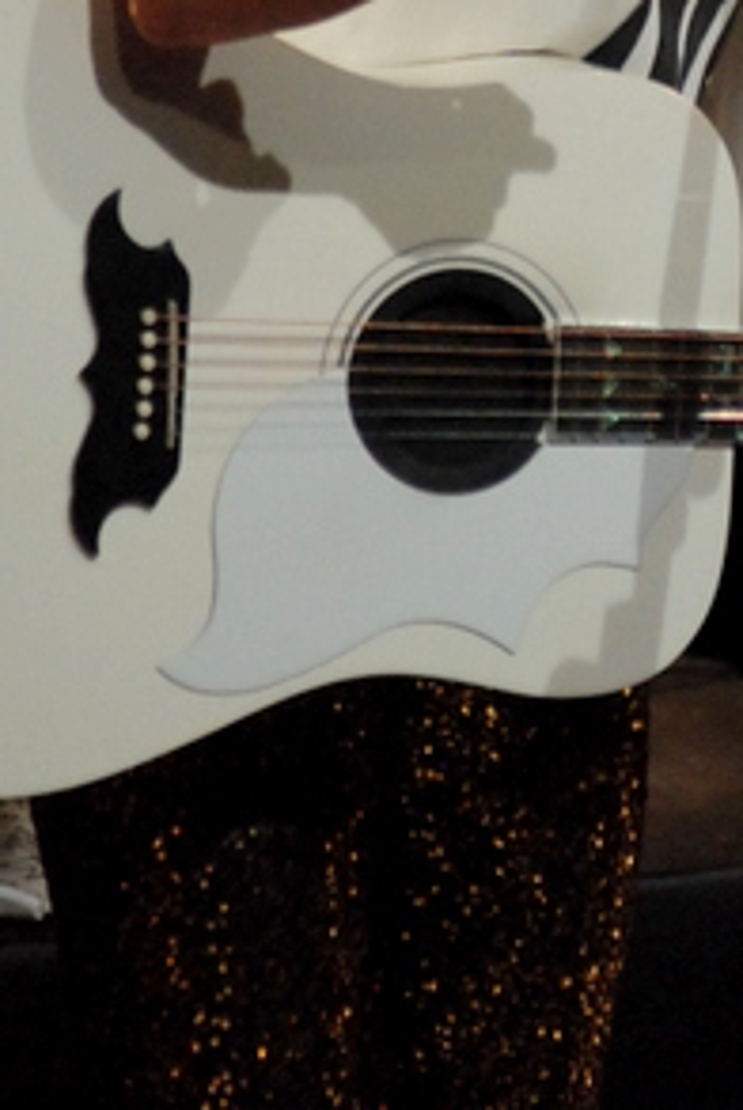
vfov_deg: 3.3
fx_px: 19364
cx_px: 754
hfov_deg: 2.2
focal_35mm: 627
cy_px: -106
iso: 1600
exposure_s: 1/640
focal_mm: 170
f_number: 2.8
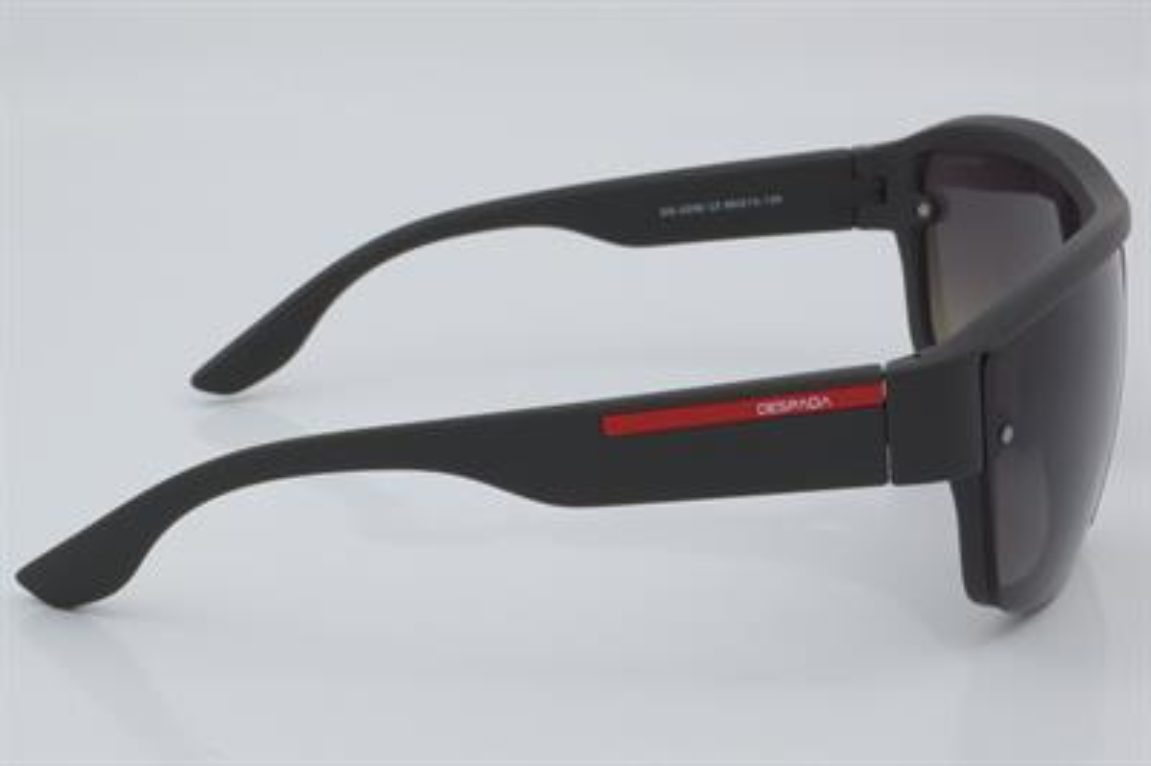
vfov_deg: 18.2
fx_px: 2396
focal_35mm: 75
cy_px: 383
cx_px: 576
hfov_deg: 27.0
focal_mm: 50
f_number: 32
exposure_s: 1/4
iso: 100
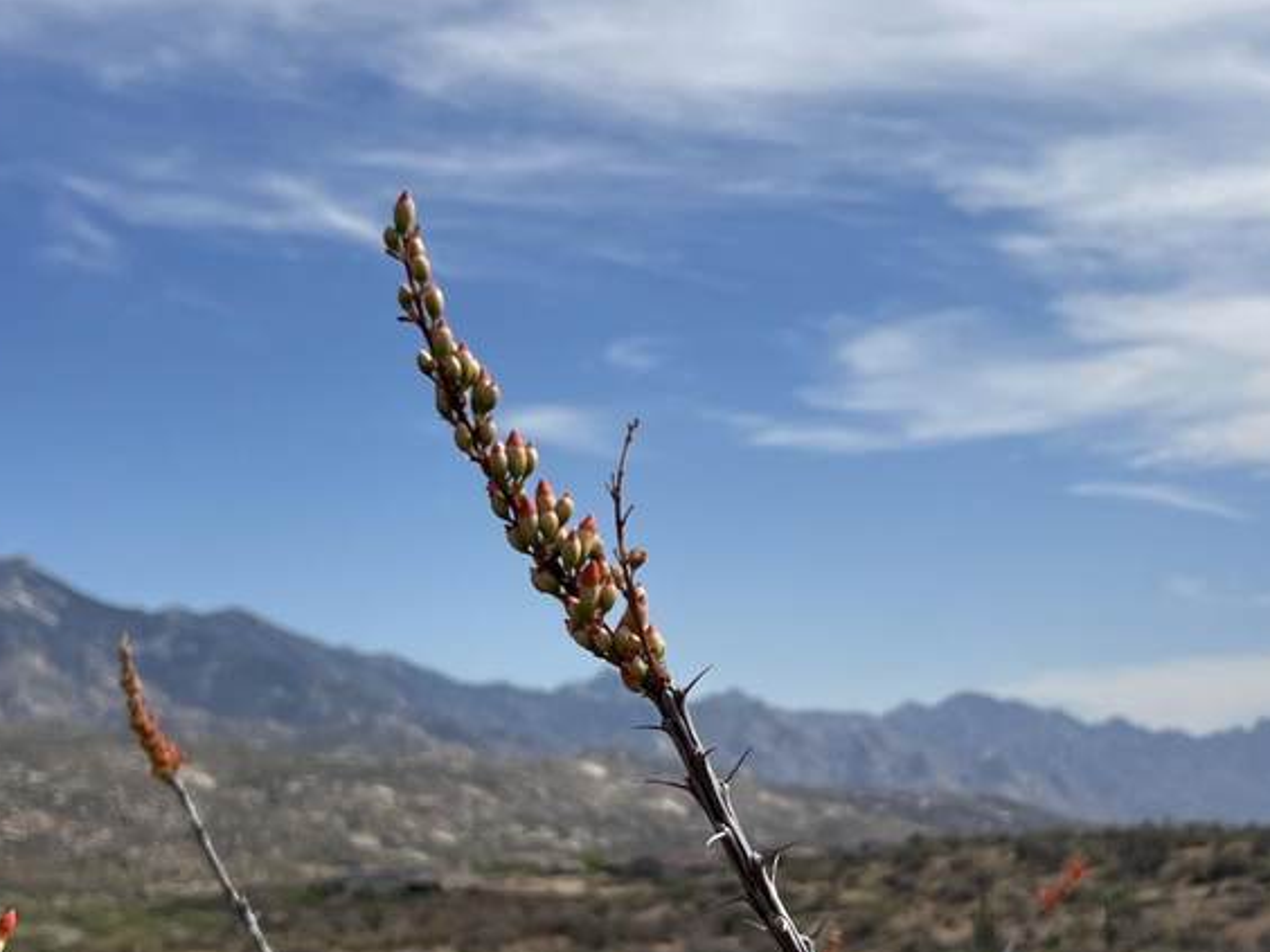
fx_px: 2165
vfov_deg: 24.8
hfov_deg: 32.6
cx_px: 757
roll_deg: +1.7
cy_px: 554
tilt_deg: +6.1
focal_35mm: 59
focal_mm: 5.7
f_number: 1.5
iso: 50
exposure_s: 1/8000
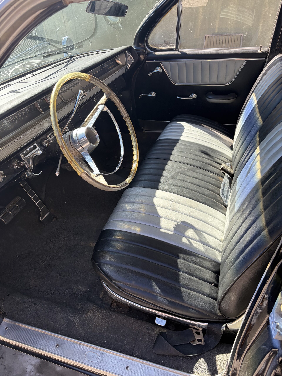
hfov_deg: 53.1
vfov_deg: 67.3
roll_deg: +5.0
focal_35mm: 26
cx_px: 141
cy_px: 188
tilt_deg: -32.1
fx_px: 282
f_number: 1.6
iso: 64
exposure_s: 1/435
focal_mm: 5.96
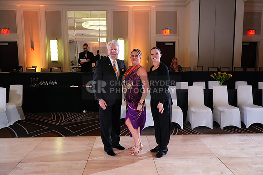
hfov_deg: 67.4
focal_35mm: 27
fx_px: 197
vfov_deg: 48.0
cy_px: 88
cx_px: 132
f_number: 4
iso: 5000
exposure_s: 1/200
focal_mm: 27
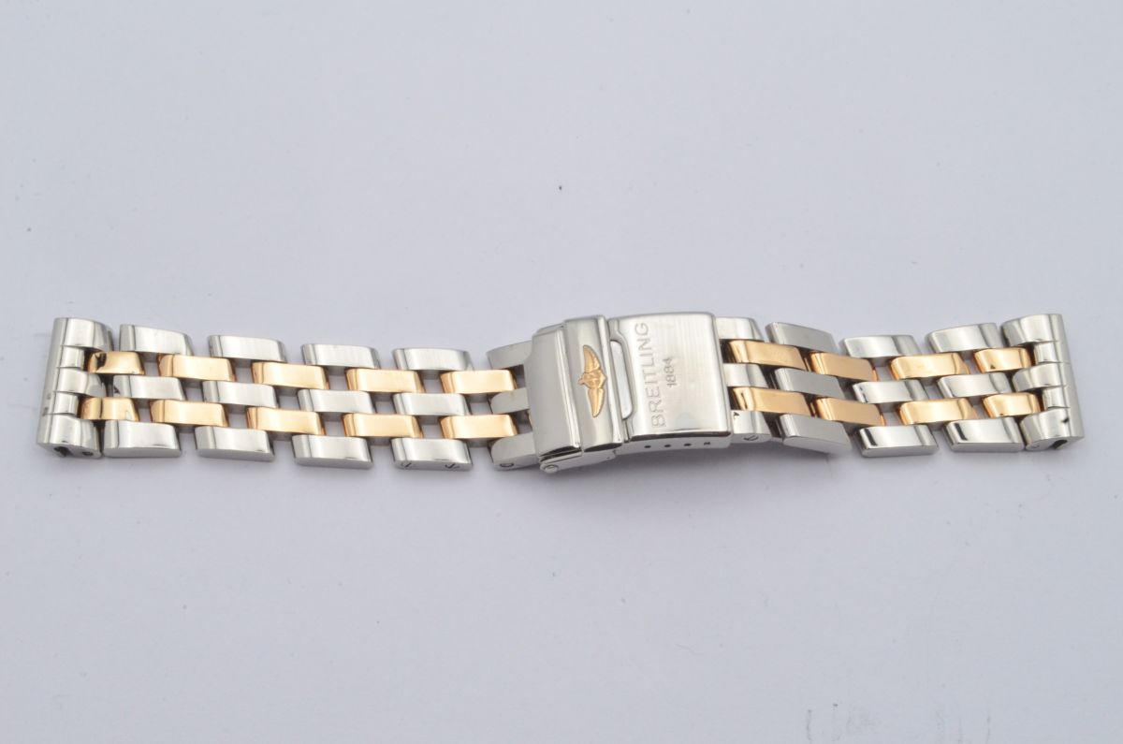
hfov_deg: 30.6
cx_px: 562
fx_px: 2055
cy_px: 372
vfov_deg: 20.5
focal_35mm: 66
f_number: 29
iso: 1250
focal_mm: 44
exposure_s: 1/30
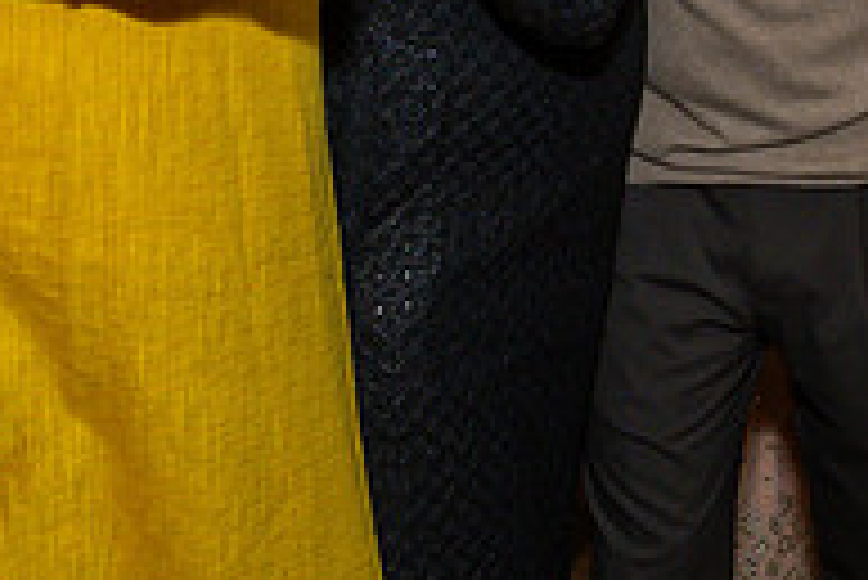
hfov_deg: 23.6
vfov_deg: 15.0
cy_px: -340
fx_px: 2003
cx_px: 827
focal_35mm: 83
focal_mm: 17
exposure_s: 1/250
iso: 800
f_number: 9
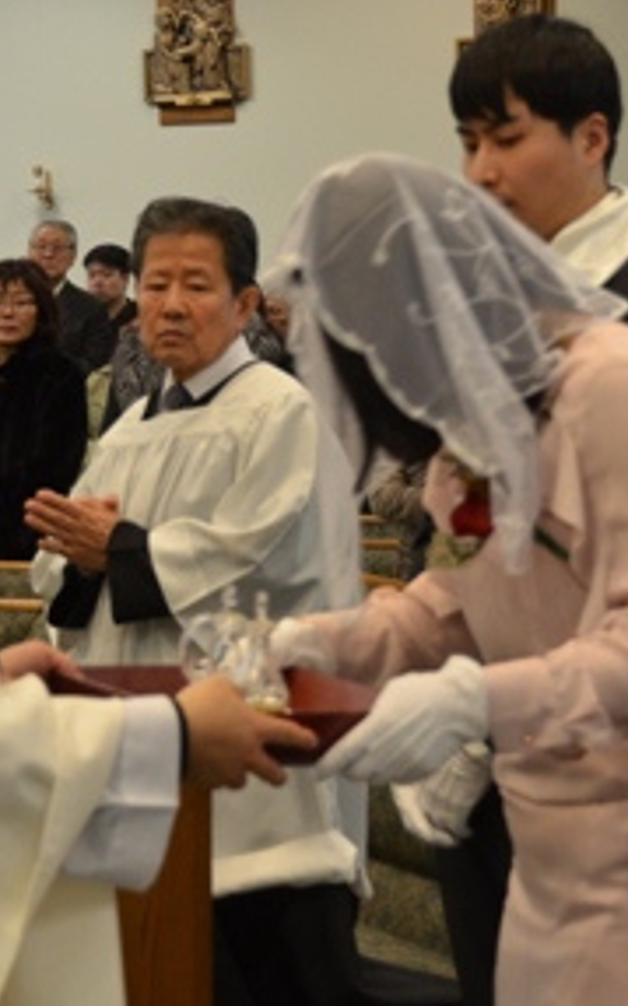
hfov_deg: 12.0
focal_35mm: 109
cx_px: 270
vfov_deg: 19.1
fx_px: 2989
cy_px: 414
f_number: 4.2
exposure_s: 1/40
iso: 800
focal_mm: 32
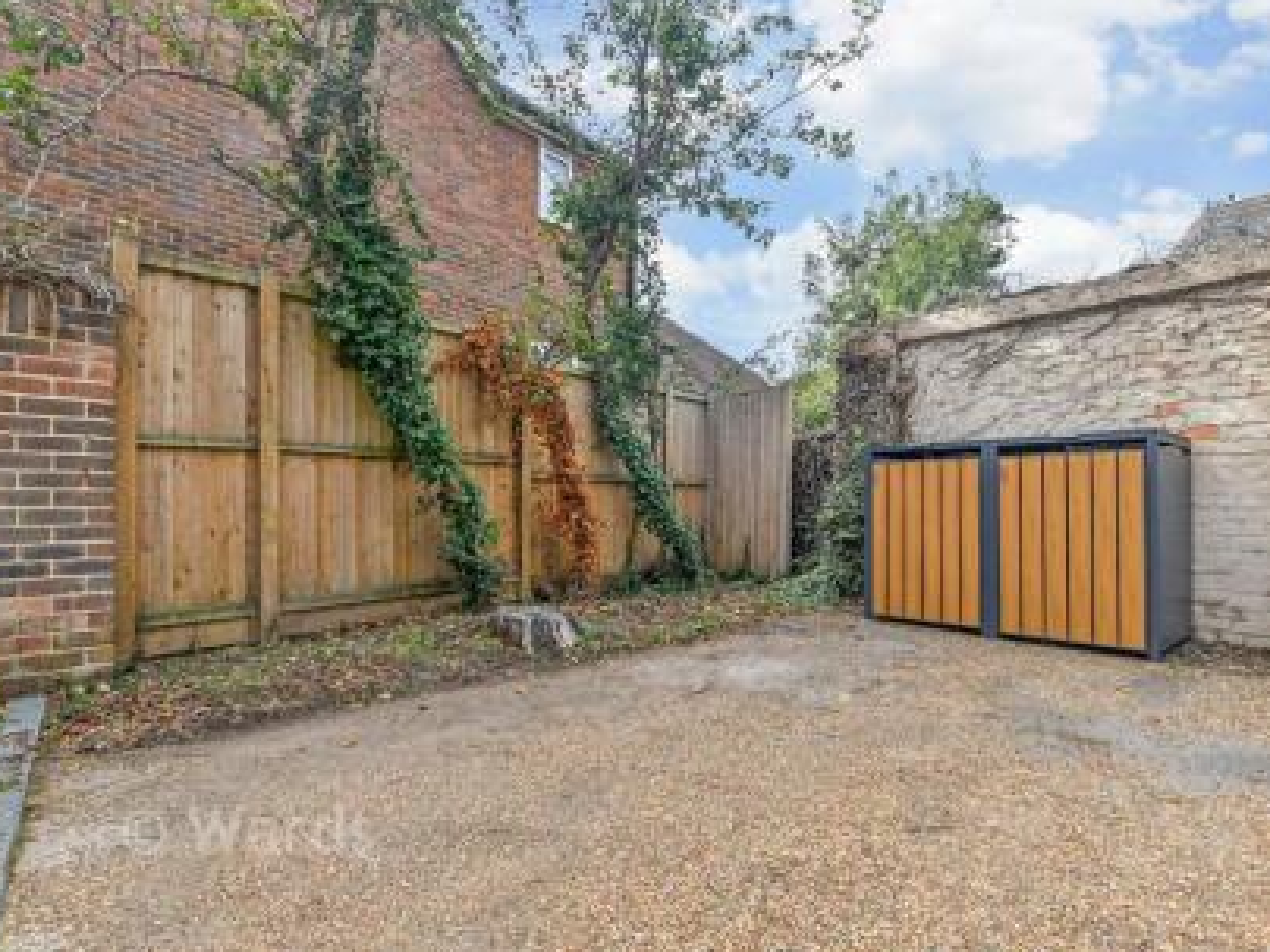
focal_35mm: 17
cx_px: 607
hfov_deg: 91.0
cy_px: 489
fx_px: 624
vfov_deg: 74.7
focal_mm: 10
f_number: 8
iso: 160
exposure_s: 1/200
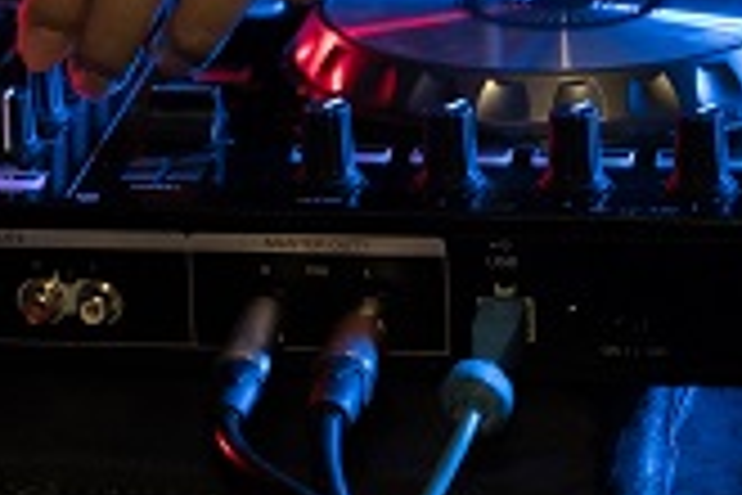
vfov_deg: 5.4
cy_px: -117
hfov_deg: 8.0
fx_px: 5255
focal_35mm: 255
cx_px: -108
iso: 800
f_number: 4
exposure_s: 1/250
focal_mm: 70
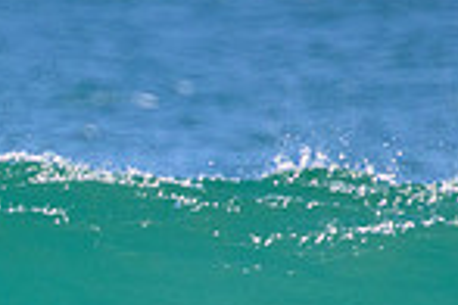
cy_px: 422
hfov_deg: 0.6
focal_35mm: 3602
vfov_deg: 0.4
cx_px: -110
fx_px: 45822
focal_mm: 800
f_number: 11
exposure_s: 1/1600
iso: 1400
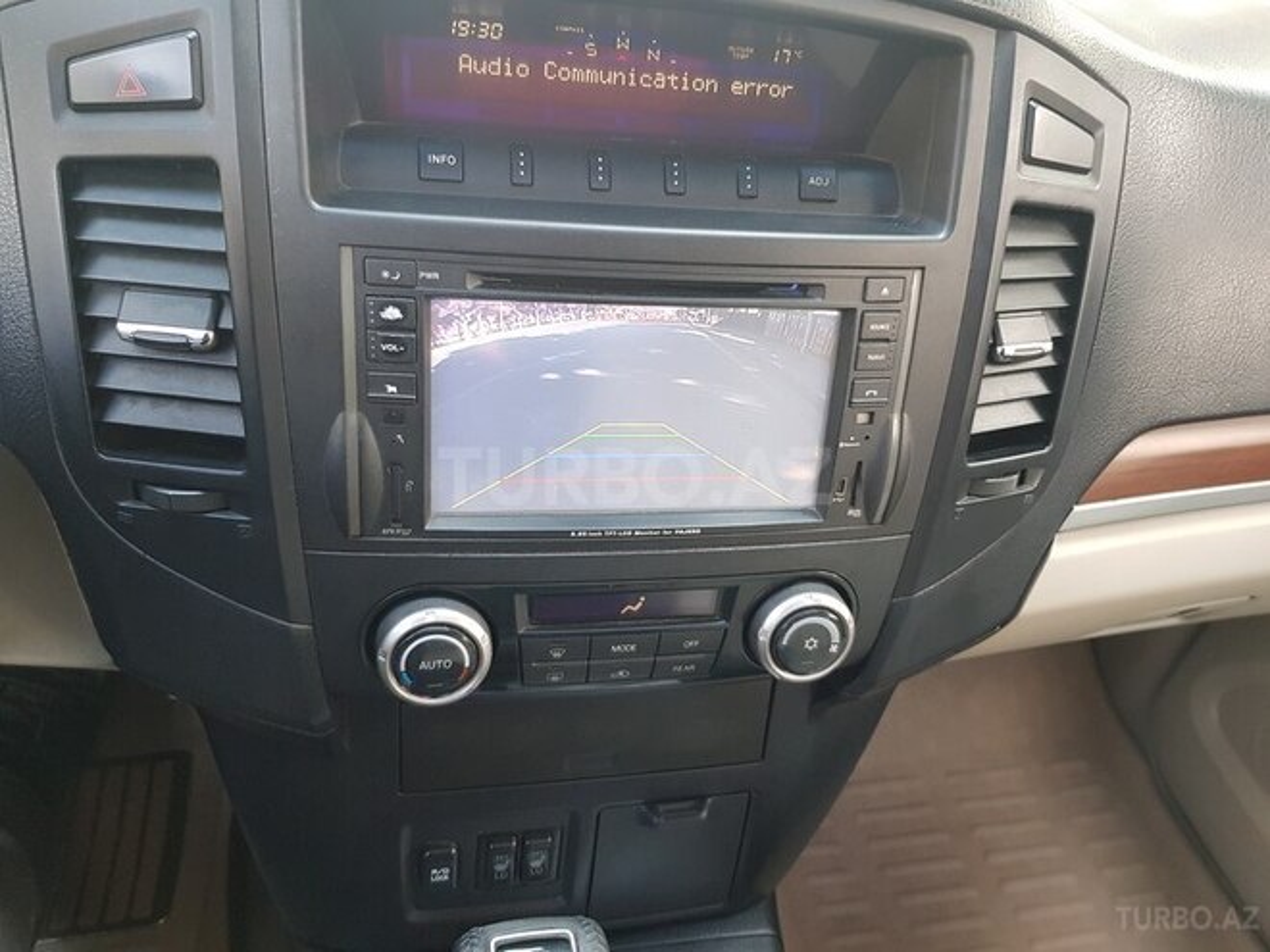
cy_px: 476
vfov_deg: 53.1
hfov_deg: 67.3
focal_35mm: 26
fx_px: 954
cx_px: 635
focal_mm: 4.2
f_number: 1.7
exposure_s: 1/50
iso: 125
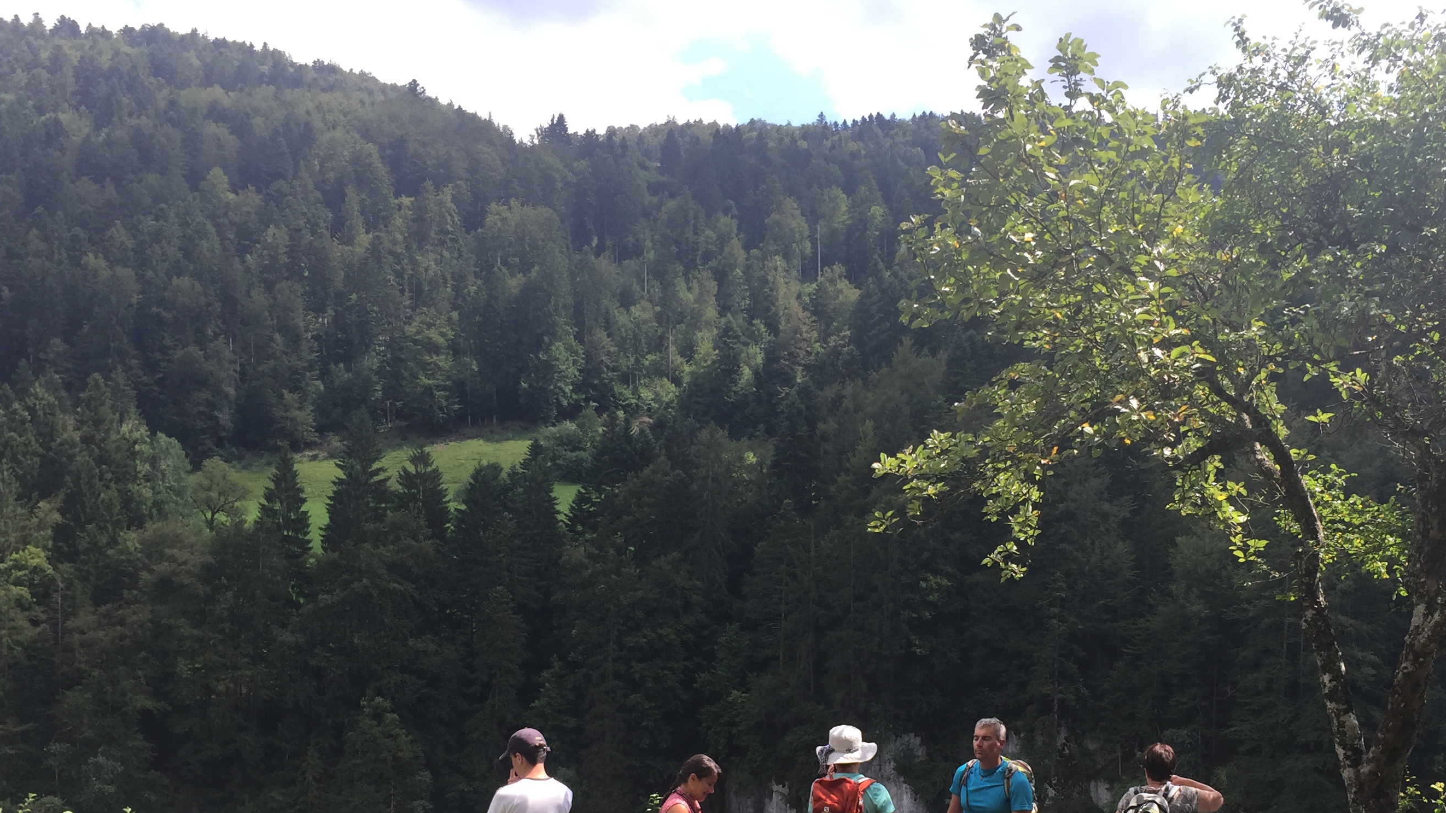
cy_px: 635
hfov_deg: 51.4
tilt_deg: -0.3
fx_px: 1495
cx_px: 842
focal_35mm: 39
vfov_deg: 29.8
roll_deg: -2.2
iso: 32
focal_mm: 4.15
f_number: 2.2
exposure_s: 1/682
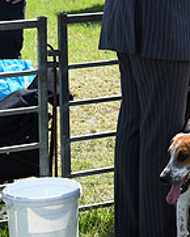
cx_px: 376
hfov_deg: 9.6
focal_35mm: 150
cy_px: 38
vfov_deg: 12.8
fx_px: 1053
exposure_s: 1/1250
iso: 320
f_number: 5.6
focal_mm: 50
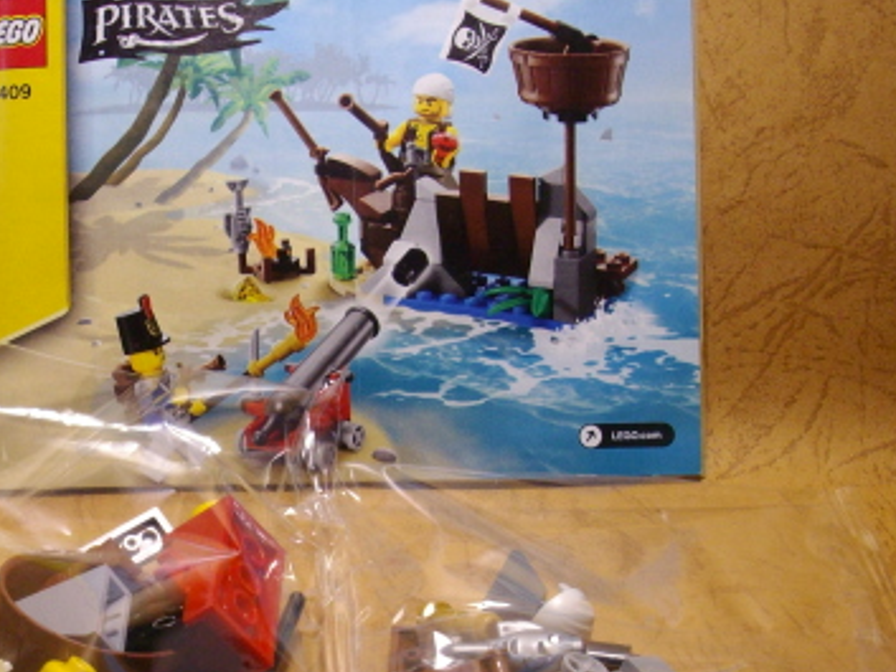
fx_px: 1735
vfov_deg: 21.7
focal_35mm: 67
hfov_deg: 28.7
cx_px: 259
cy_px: 507
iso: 160
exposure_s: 1/60
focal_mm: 6.2
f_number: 2.8
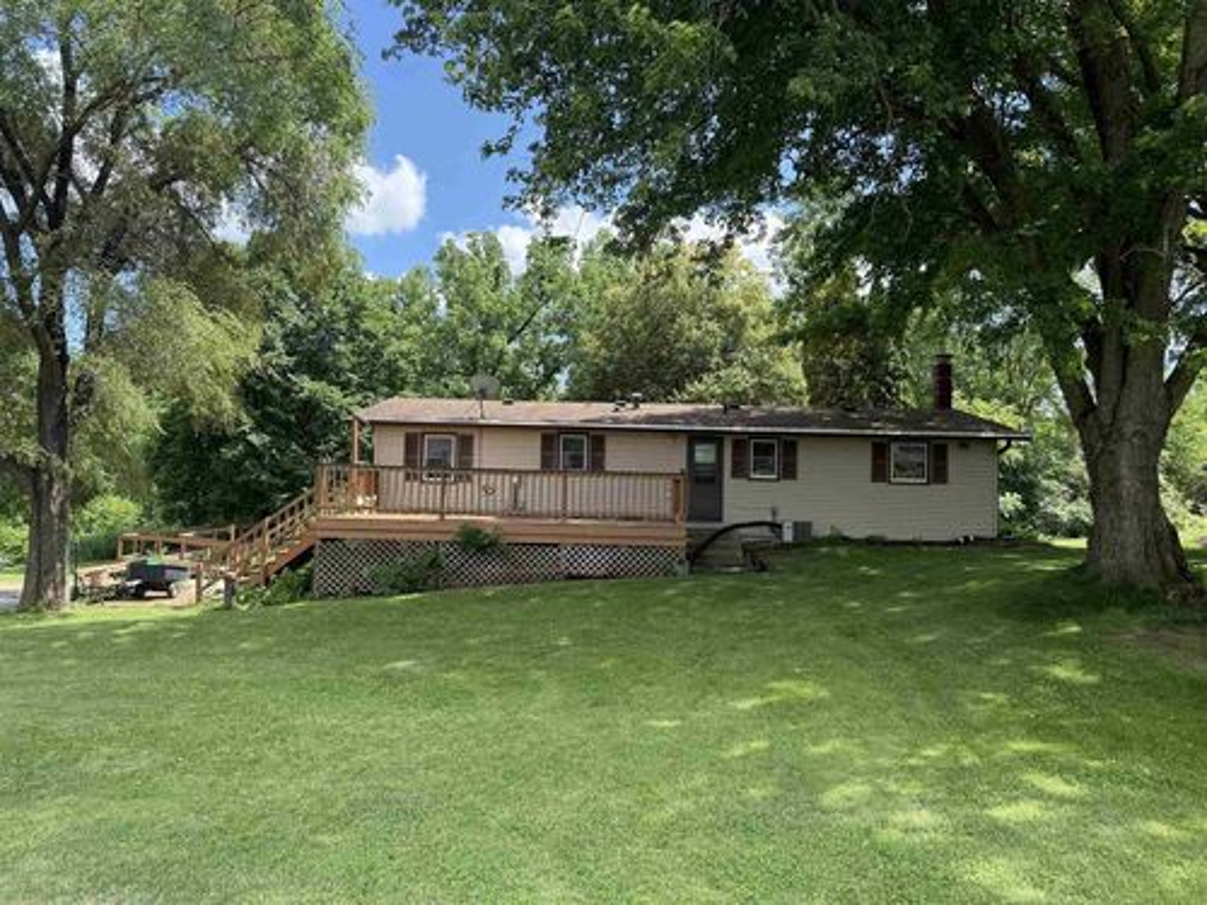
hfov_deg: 71.6
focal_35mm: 24
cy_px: 452
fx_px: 837
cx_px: 604
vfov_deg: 56.8
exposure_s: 1/1437
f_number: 1.78
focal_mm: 6.76
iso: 100
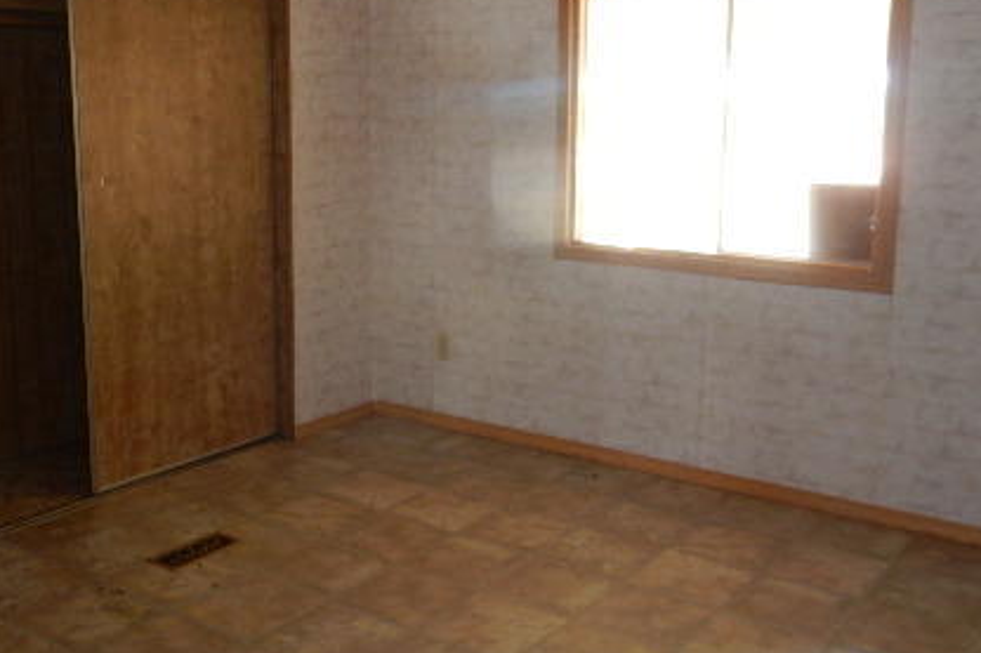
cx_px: 472
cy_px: 285
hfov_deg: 48.5
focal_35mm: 40
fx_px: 1090
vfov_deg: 33.3
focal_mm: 4.5
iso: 200
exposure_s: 1/30
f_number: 3.7
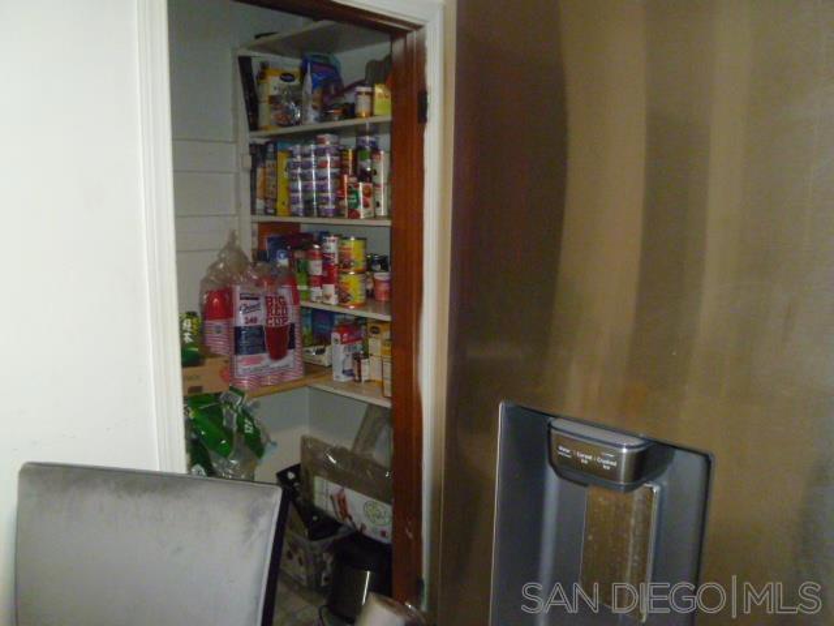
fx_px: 675
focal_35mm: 28
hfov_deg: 63.4
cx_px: 417
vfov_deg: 49.7
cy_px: 313
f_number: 3.3
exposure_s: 1/30
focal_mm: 5
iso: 800
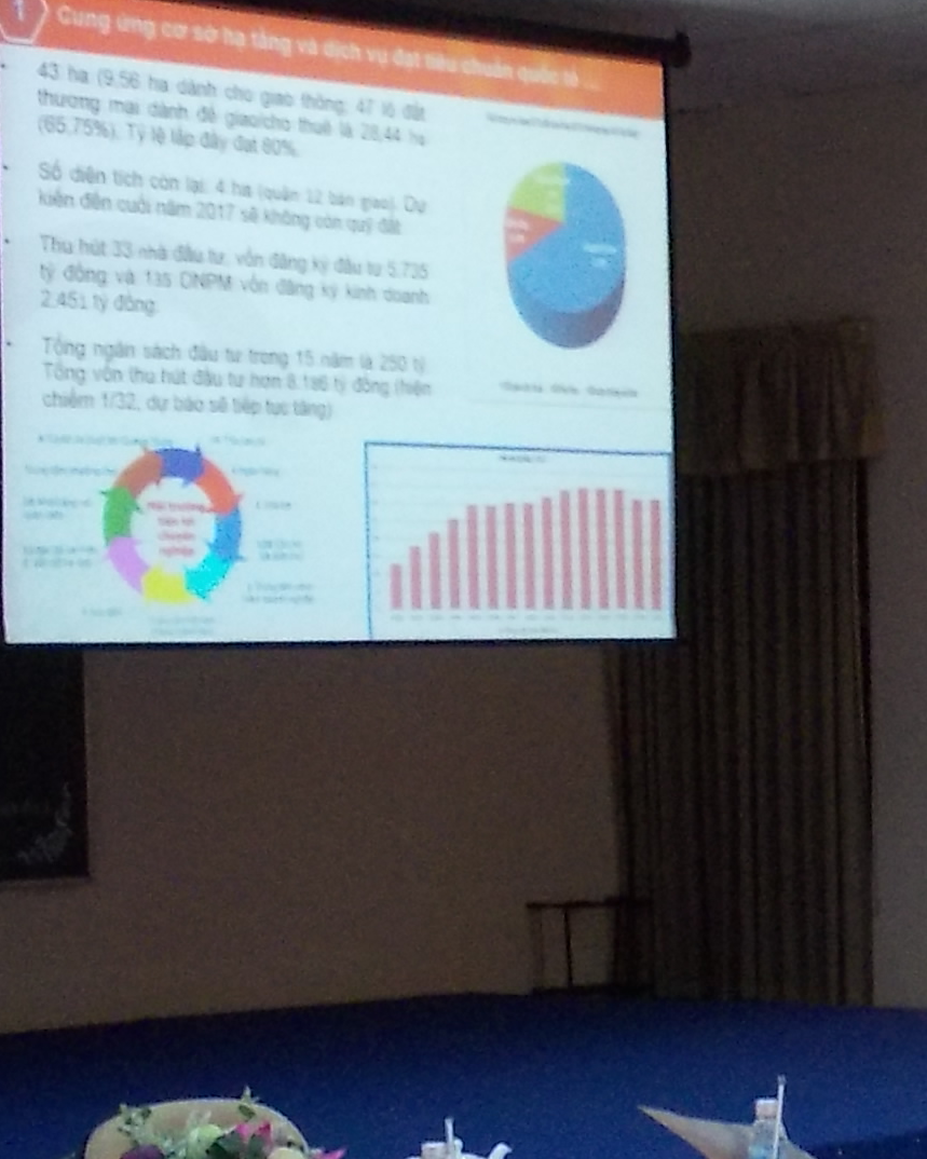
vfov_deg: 15.3
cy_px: 598
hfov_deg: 11.8
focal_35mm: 126
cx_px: 1310
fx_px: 4322
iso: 200
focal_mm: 5.3
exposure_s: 1/20
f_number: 3.1
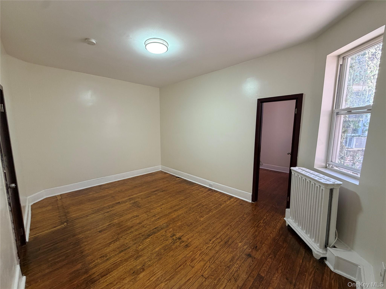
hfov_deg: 102.1
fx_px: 156
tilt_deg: -8.5
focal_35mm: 14
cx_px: 193
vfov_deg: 85.7
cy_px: 144
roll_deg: +0.6
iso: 250
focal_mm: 2.22
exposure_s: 1/60
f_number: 2.2
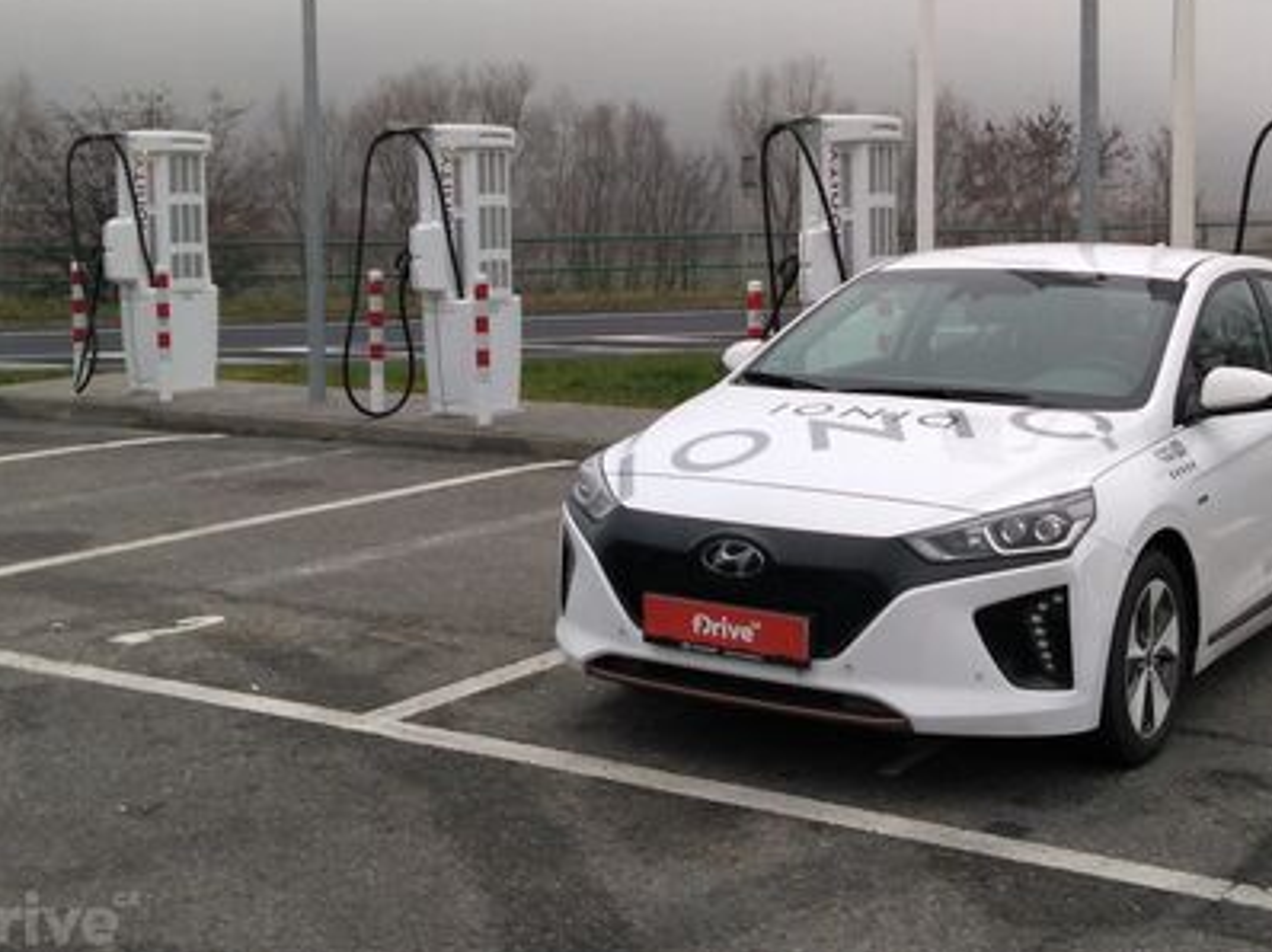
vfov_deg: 41.4
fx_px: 1249
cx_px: 748
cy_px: 345
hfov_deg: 53.7
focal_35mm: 34
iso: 100
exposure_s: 1/123
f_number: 2.2
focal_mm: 3.46
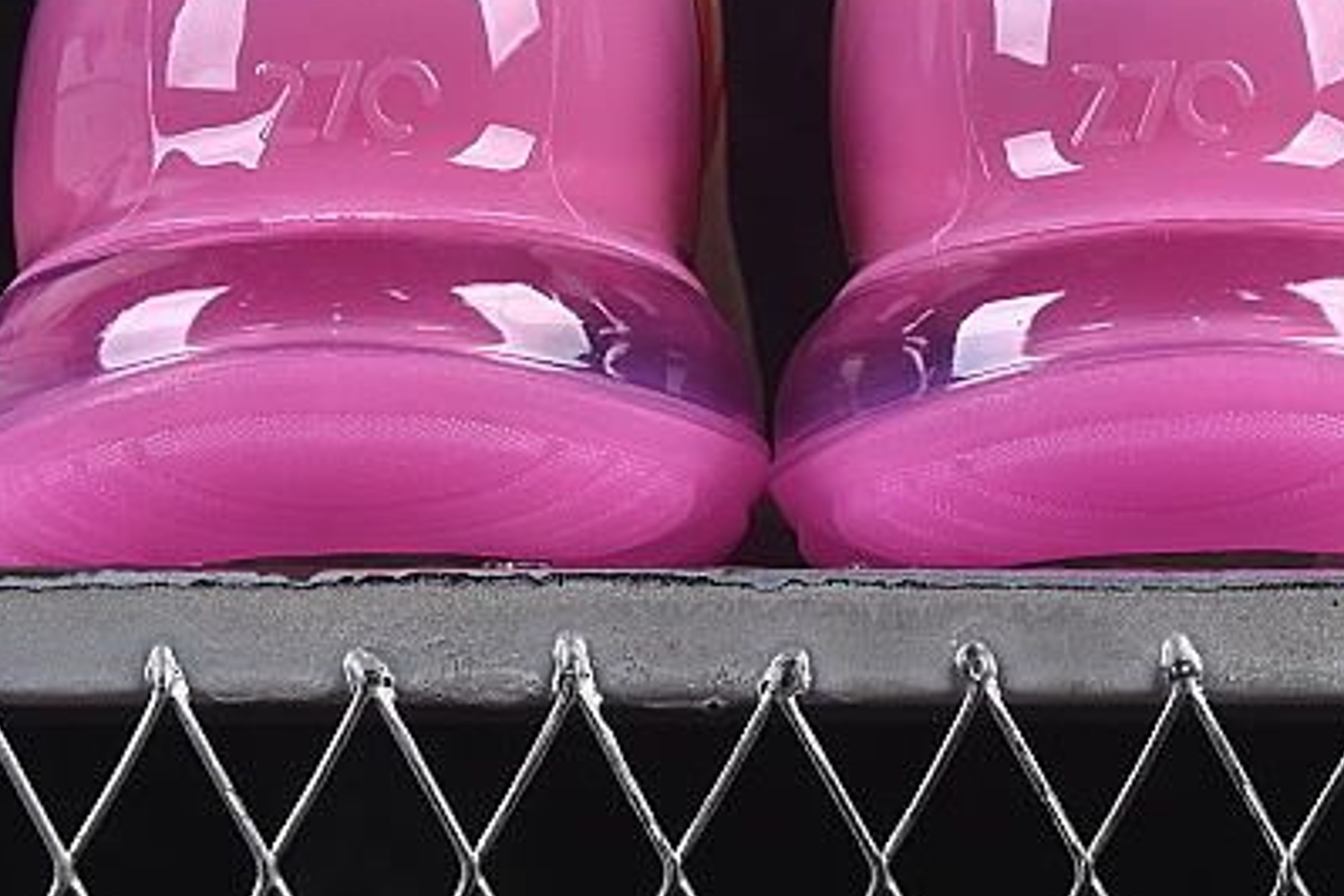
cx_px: 781
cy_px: -182
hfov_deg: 10.1
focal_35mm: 203
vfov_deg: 6.7
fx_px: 7578
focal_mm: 50
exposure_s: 1/80
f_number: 8
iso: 160
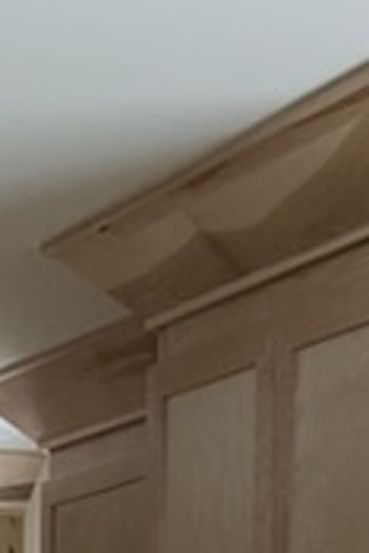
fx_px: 2700
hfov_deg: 7.8
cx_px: 173
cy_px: 1074
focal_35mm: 176
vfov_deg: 10.7
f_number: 1.8
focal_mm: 3
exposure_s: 1/122
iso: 25
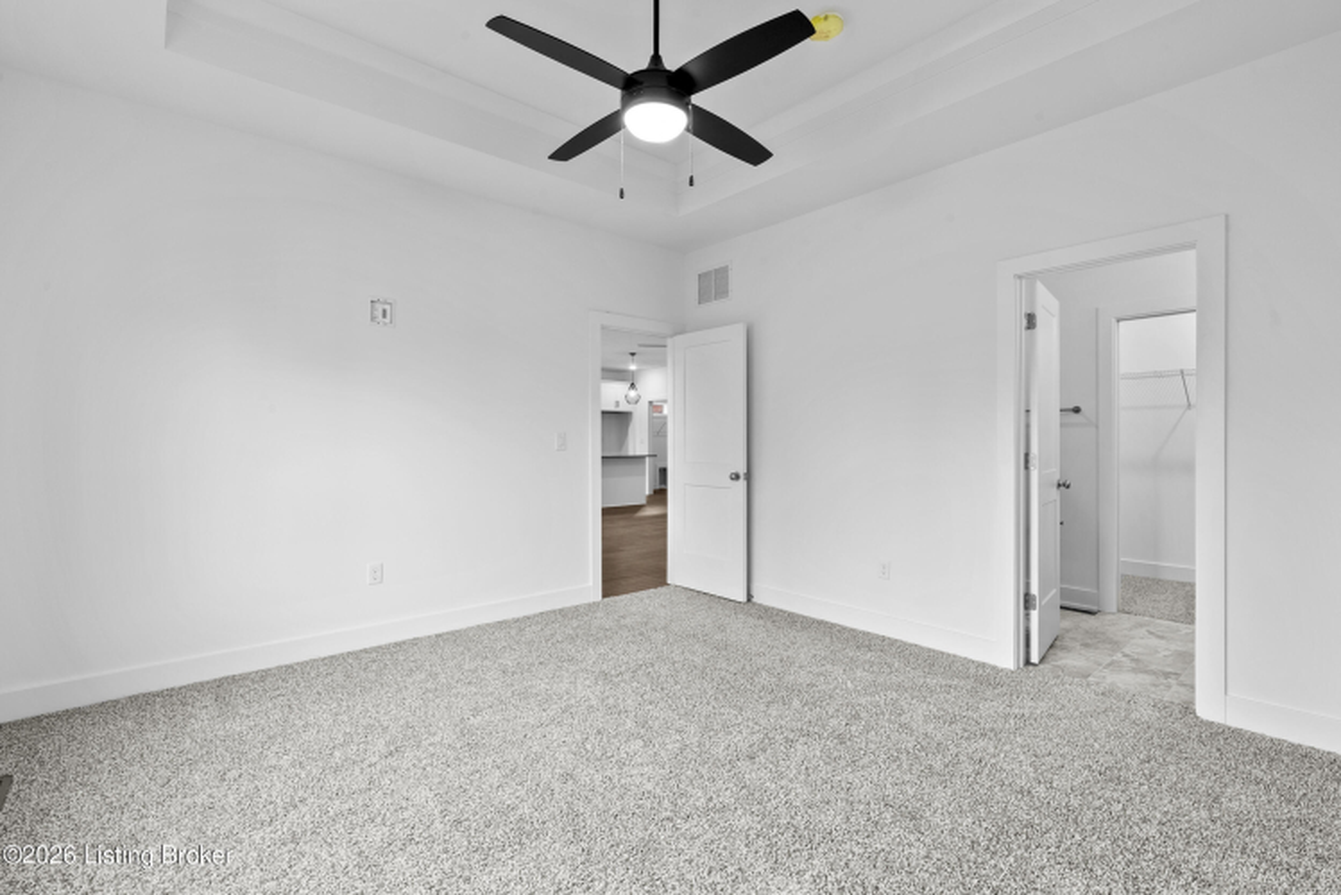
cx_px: 670
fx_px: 596
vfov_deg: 73.8
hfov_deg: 96.7
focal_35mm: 16
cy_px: 448
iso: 400
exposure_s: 1/2.5
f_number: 11
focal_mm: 16
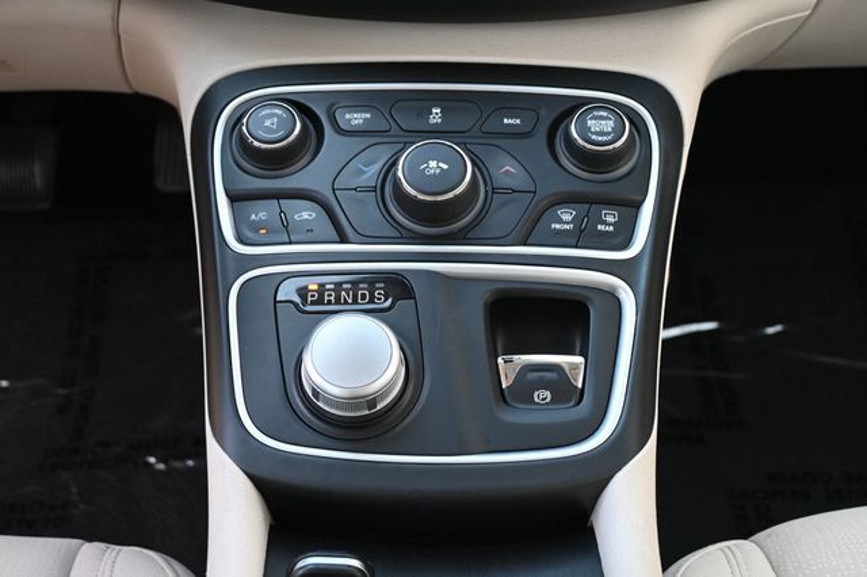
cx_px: 434
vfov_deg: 23.8
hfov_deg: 35.1
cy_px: 288
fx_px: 1372
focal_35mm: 57
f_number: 5.6
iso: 1400
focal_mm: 38
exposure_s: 1/125
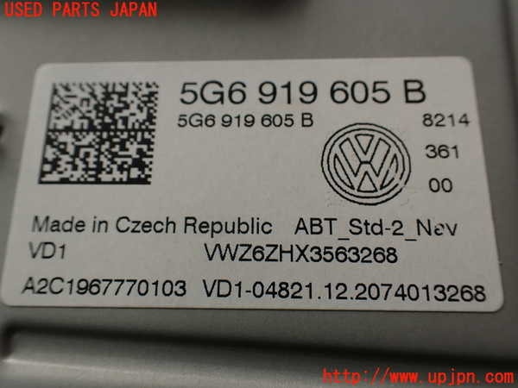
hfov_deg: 60.0
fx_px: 449
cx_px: 259
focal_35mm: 30
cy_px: 194
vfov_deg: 46.8
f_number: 3.2
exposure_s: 1/125
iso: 100
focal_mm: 5.4
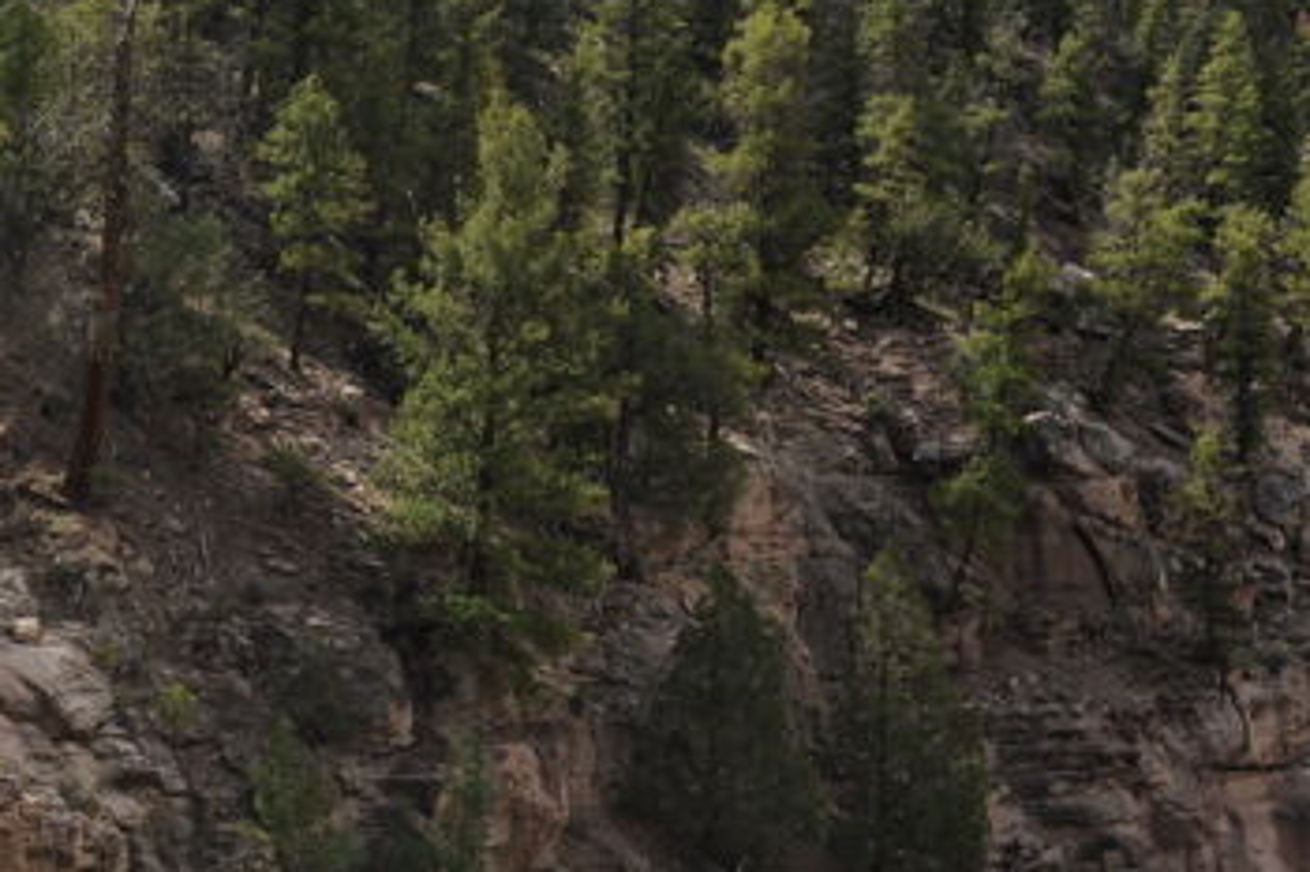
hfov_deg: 24.7
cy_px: 378
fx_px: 2910
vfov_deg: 17.0
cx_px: 150
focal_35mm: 80
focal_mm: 35
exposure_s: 1/320
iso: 200
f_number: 9
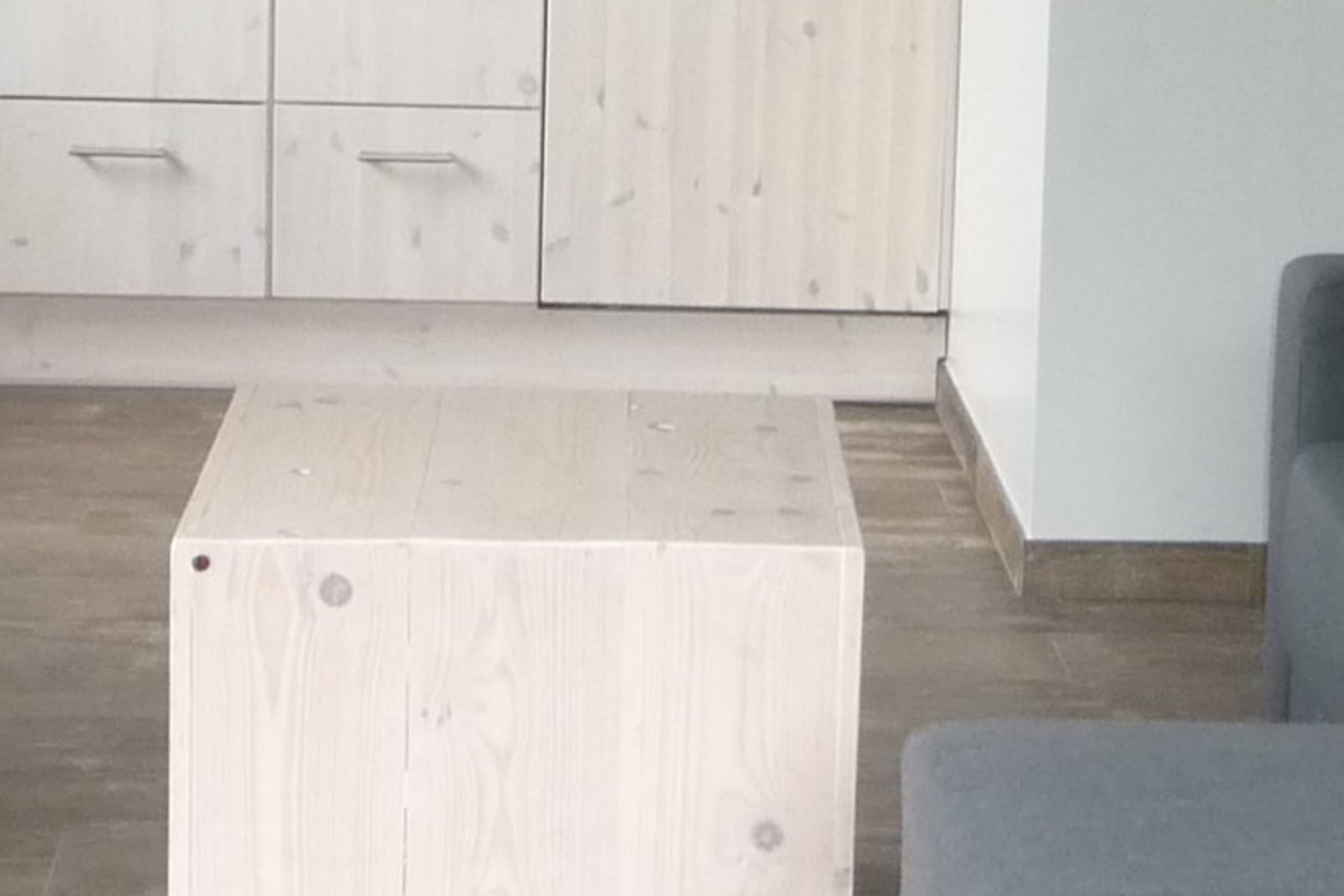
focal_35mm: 122
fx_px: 4554
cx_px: 805
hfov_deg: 16.8
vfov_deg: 11.2
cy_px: 349
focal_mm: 4.7
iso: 200
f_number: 3.3
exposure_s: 1/30
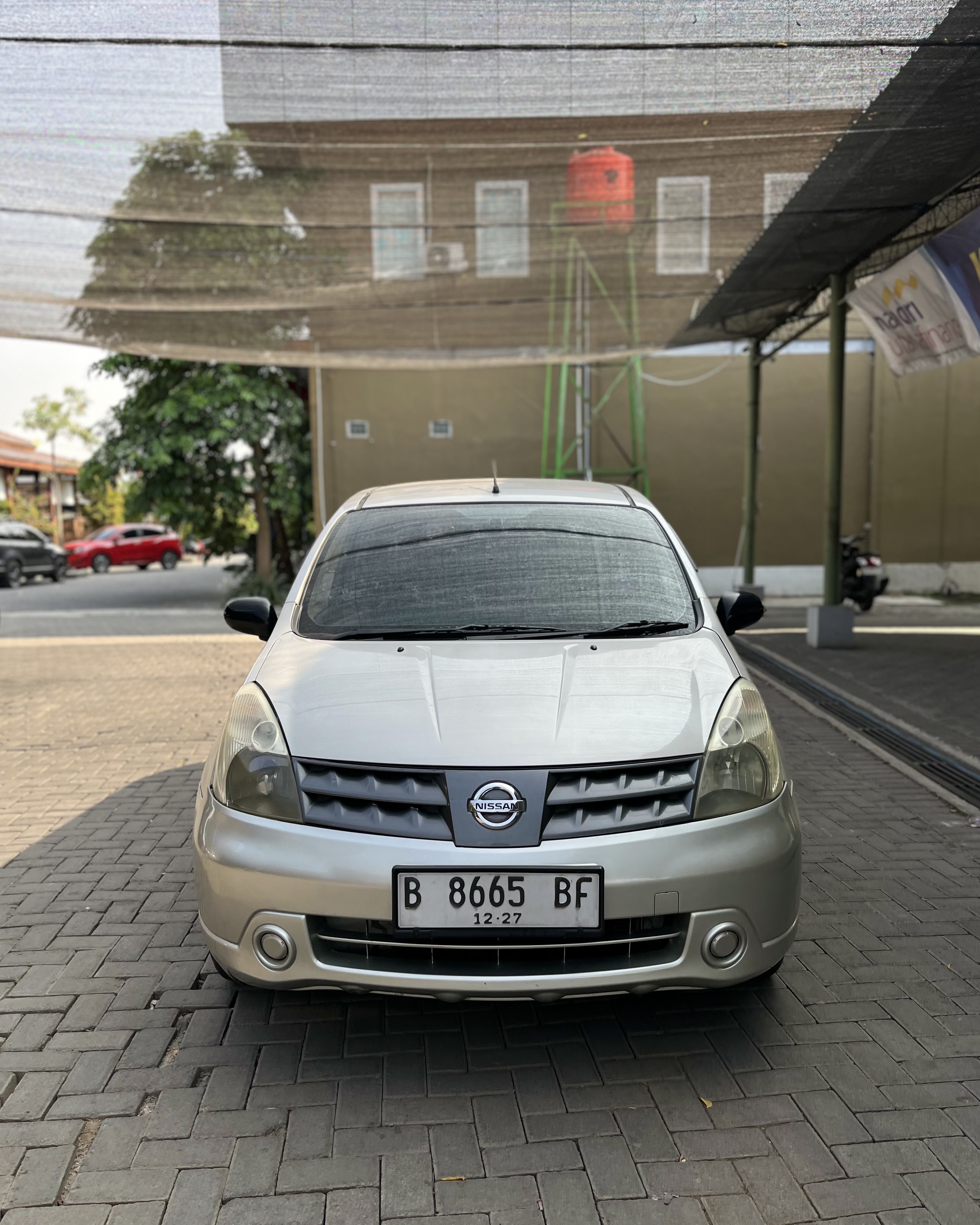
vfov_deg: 62.2
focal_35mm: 28
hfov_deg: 51.5
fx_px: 1015
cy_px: 644
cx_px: 496
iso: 50
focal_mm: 5.1
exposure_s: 1/840
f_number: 1.6
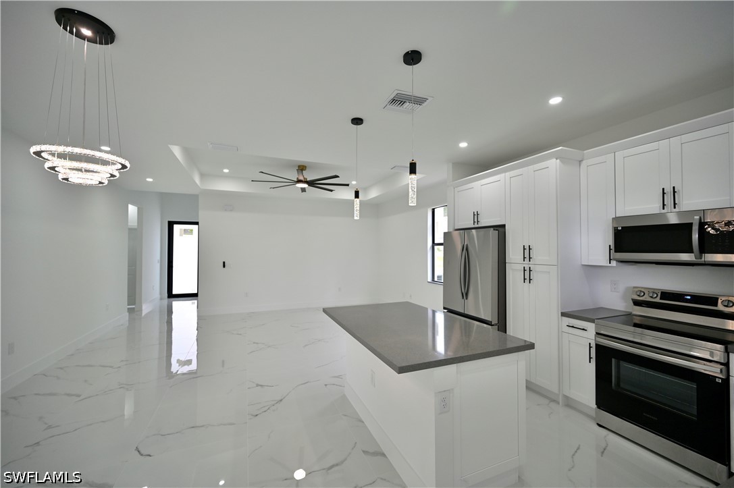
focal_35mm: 14
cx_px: 367
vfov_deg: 81.1
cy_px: 244
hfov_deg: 104.3
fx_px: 285
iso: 400
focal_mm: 14
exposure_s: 1/200
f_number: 4
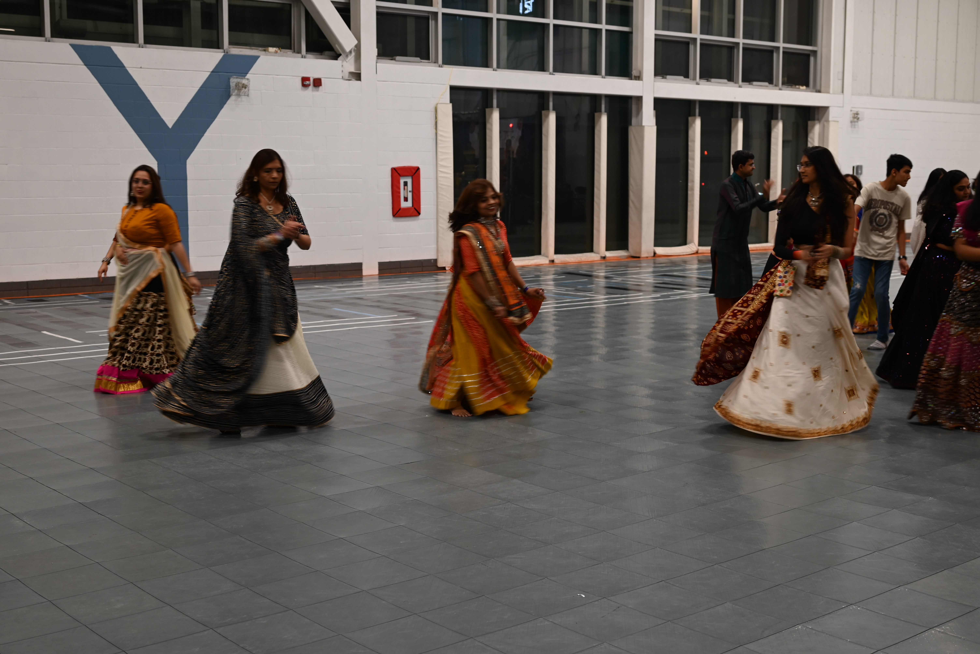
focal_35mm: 45
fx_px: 1225
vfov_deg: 29.9
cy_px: 327
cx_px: 490
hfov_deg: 43.6
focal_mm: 45
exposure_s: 1/50
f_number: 4
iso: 360
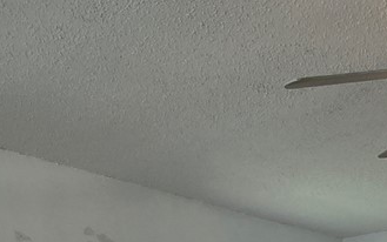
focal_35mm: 67
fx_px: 707
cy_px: 441
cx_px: 176
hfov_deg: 30.6
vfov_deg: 16.3
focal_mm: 2.2
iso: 50
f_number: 2.2
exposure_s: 1/183
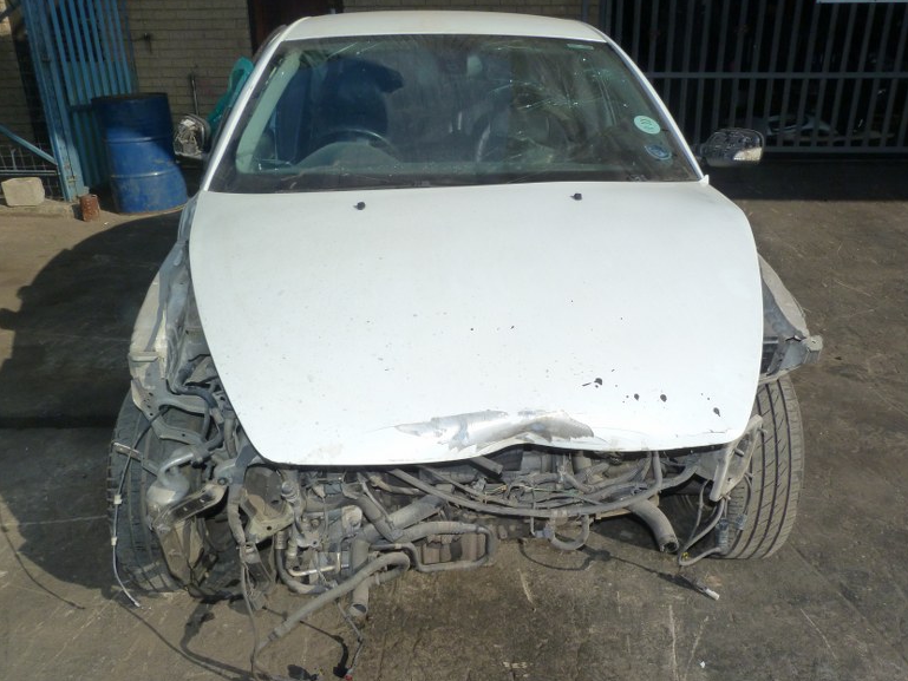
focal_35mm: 26
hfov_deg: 67.3
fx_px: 682
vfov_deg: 53.1
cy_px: 340
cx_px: 470
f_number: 5.6
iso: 125
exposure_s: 1/500
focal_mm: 4.5
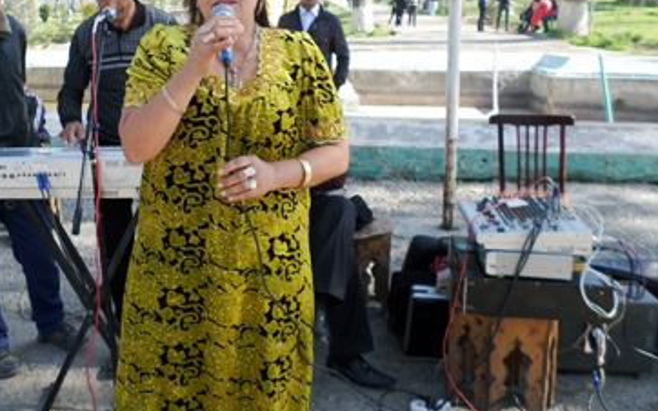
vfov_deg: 32.3
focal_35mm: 39
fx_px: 699
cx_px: 188
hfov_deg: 49.0
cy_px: 118
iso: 80
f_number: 2.5
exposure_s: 1/350
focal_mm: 4.5
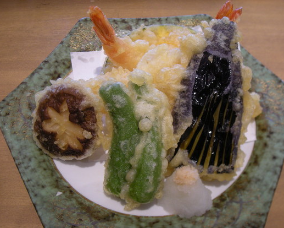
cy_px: 113
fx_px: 311
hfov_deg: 49.1
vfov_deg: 40.2
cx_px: 147
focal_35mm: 37
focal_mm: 5.7
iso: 118
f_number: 2.8
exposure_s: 1/51.7
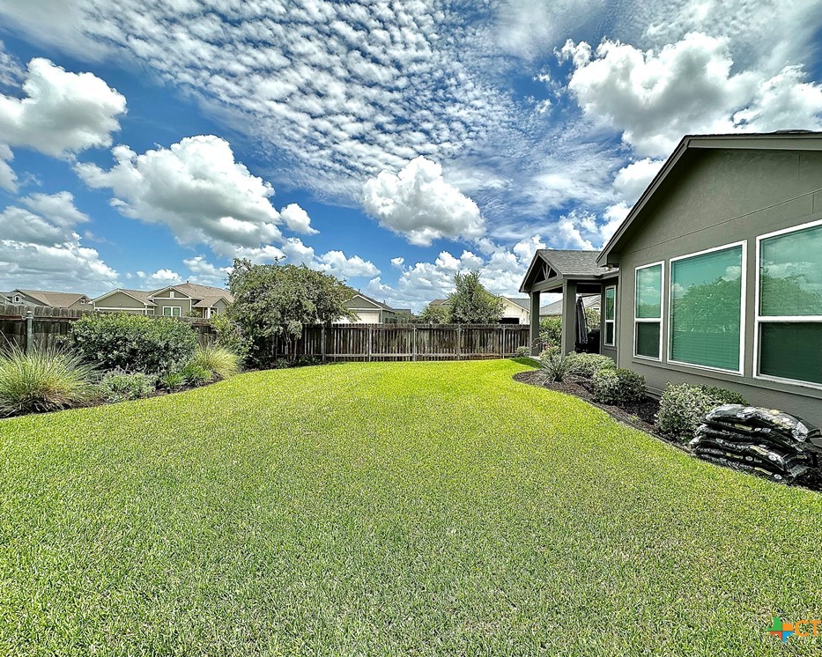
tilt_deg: -0.7
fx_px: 365
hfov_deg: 96.6
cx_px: 444
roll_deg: -1.6
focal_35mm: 15
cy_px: 322
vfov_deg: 84.0
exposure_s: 1/3861
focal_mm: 2.22
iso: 50
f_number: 2.2
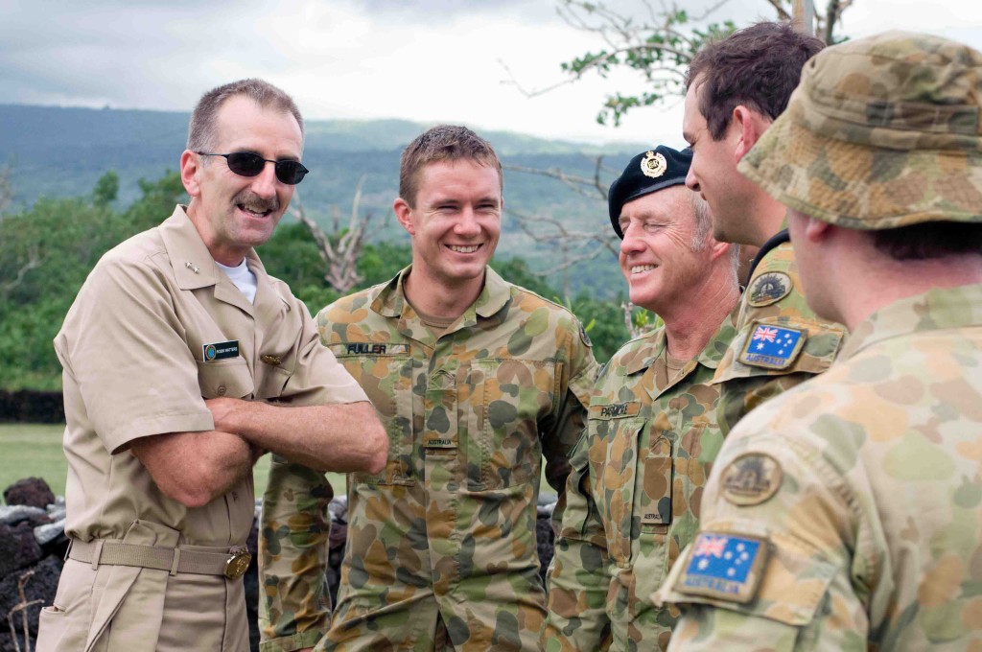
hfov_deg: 26.0
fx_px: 2125
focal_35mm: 78
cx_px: 491
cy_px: 326
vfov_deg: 17.4
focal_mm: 52
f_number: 5.6
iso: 200
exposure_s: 1/500
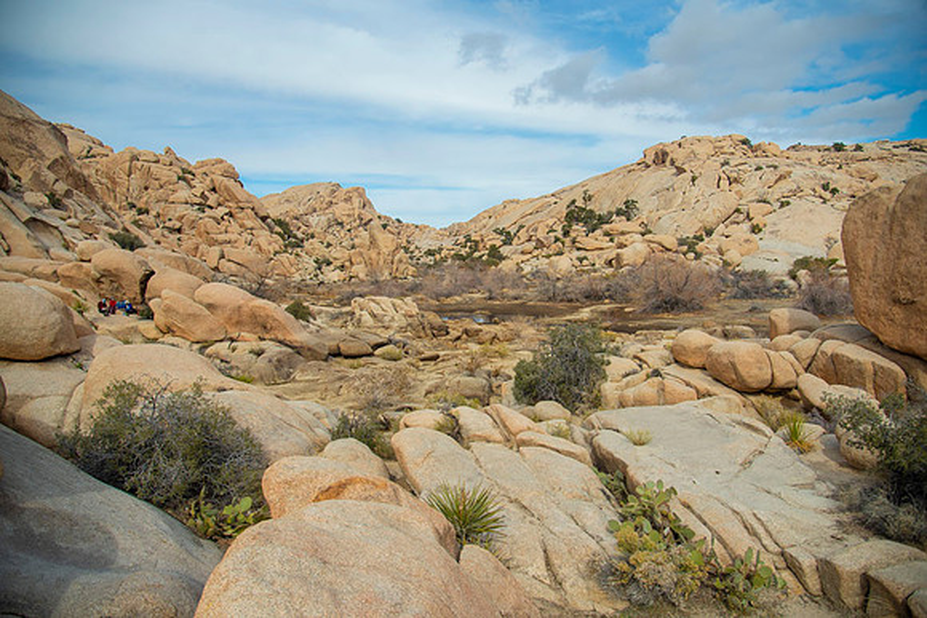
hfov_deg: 73.7
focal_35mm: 24
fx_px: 618
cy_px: 309
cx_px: 464
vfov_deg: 53.2
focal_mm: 24
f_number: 4
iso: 100
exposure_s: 1/1250
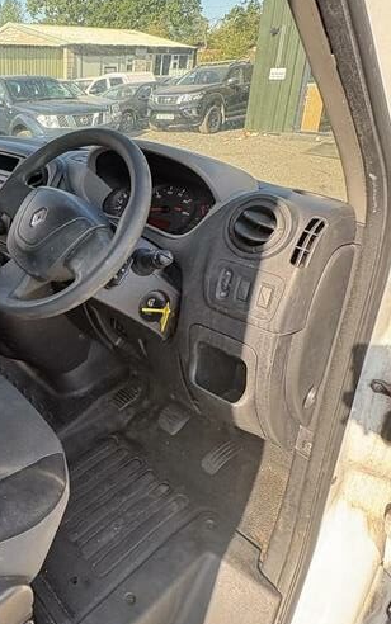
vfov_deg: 67.4
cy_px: 237
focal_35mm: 27
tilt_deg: -17.3
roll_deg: -1.3
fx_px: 460
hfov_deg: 41.7
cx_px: 27
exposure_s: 1/116
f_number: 2.2
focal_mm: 2.22
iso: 50
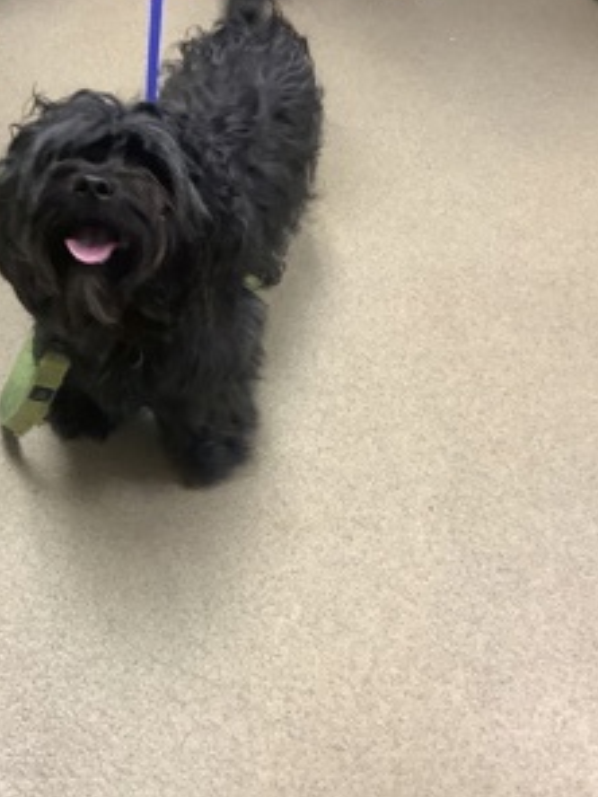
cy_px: 398
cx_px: 182
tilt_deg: -46.4
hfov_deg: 32.5
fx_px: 1013
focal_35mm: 44
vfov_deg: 42.9
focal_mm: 3.3
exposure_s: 1/60
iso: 160
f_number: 2.4
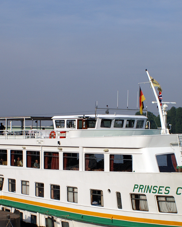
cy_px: 141
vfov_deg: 23.2
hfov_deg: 18.7
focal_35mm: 82
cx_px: 83
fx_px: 552
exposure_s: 1/640
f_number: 8
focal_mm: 22
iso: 100
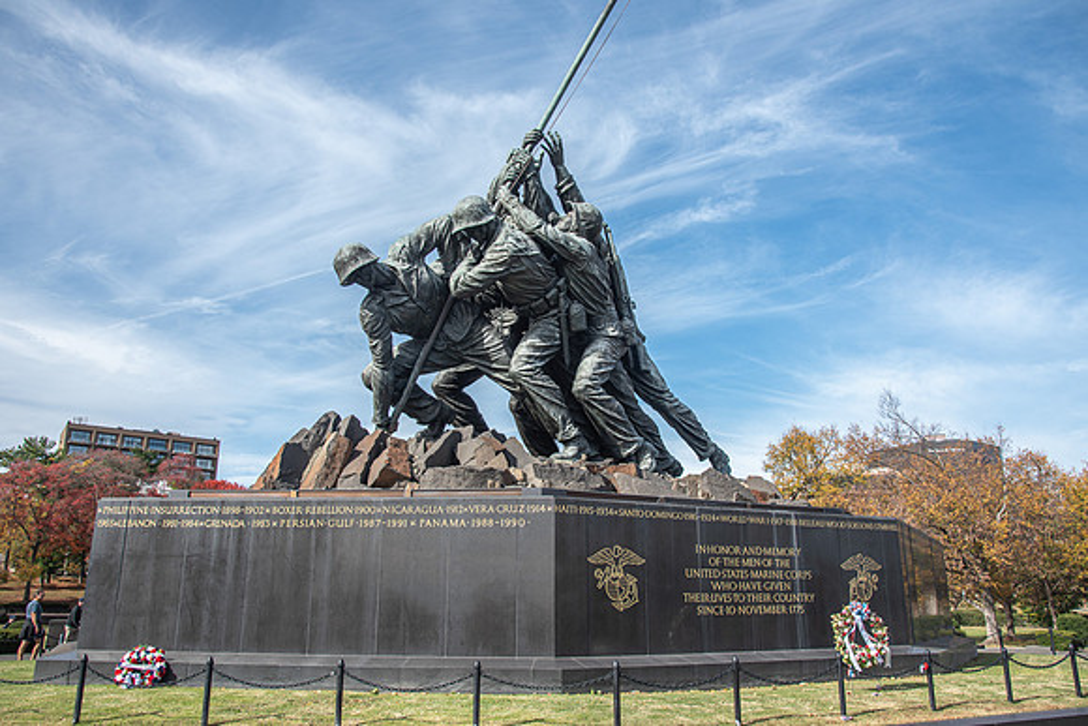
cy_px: 363
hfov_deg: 70.9
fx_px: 764
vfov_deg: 50.9
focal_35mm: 25
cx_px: 544
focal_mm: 24
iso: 200
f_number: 5.6
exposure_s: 1/400
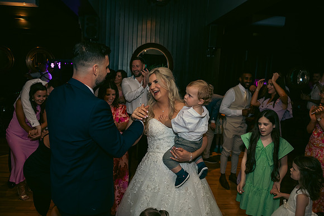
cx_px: 162
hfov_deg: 69.4
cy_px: 108
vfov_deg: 49.6
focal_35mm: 26
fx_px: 234
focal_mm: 26
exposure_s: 1/160
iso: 640
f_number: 3.5
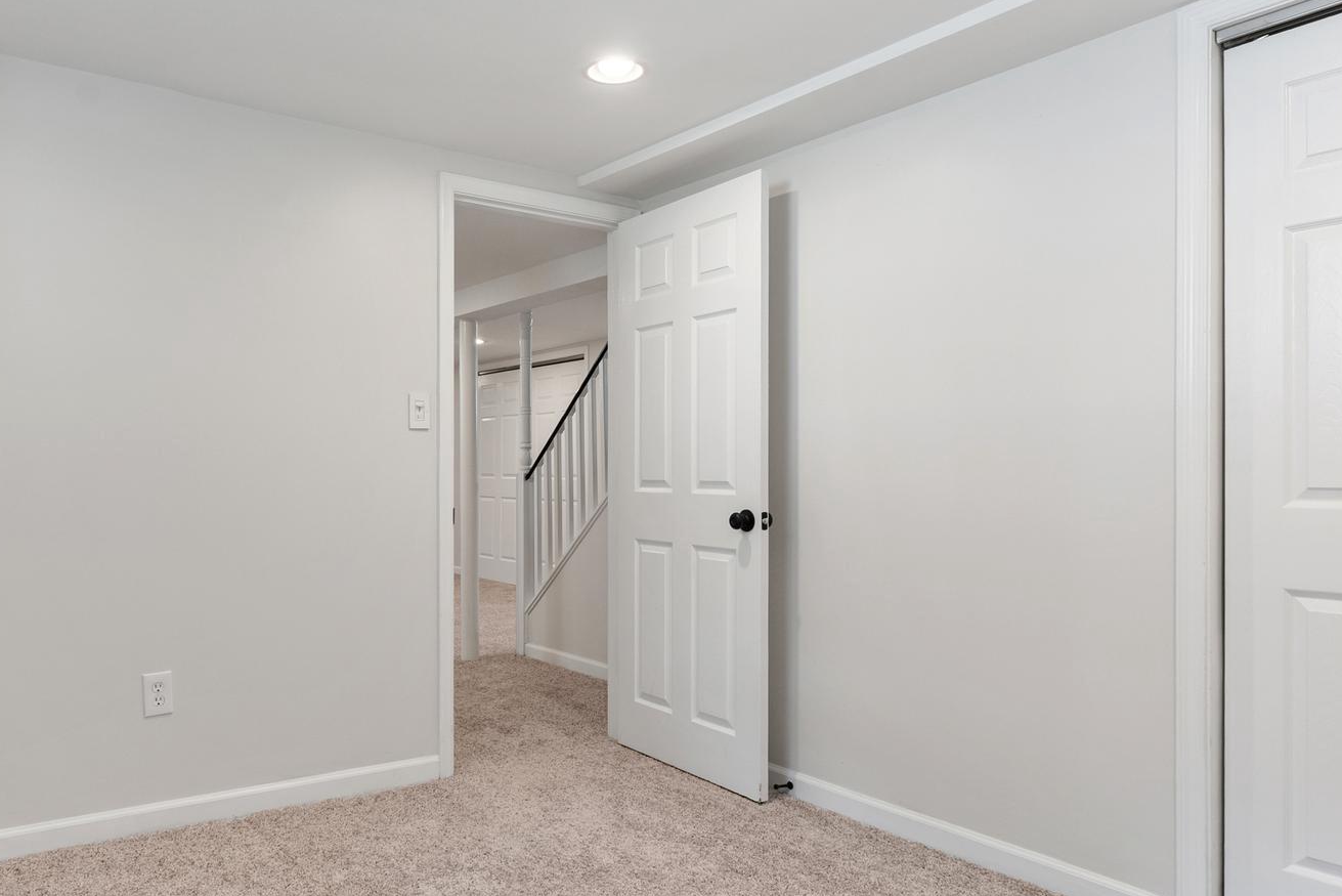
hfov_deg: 70.5
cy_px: 467
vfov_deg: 51.3
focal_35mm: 25
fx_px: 932
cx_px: 516
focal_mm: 16
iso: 200
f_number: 8
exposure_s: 1/1.25
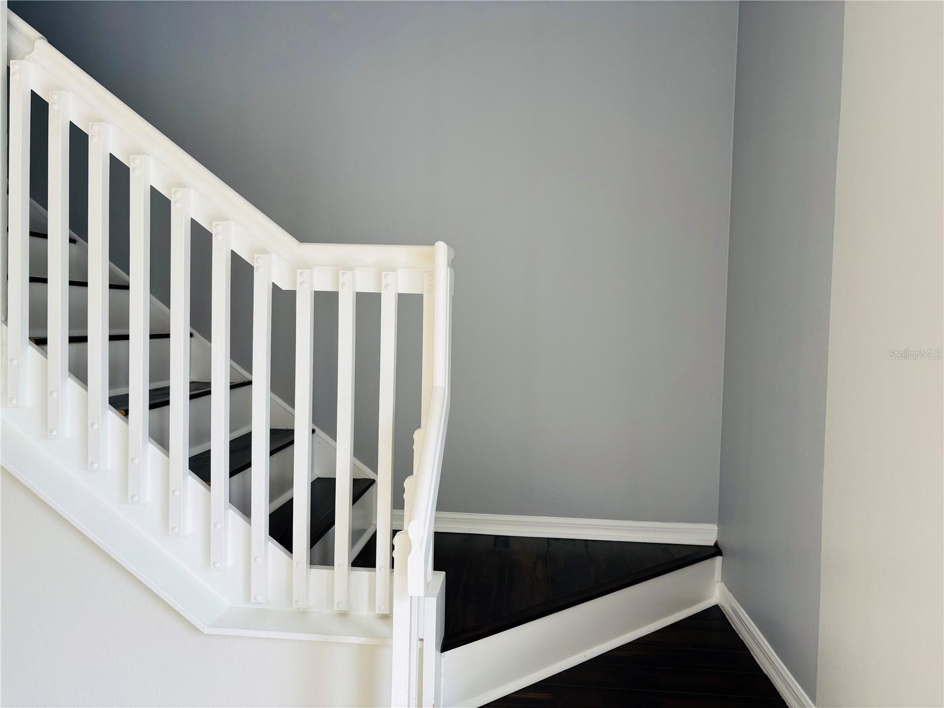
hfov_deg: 67.3
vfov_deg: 53.1
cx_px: 472
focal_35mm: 26
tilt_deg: -1.1
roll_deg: -1.5
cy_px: 354
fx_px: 709
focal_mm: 5.96
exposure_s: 1/121
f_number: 1.6
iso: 32
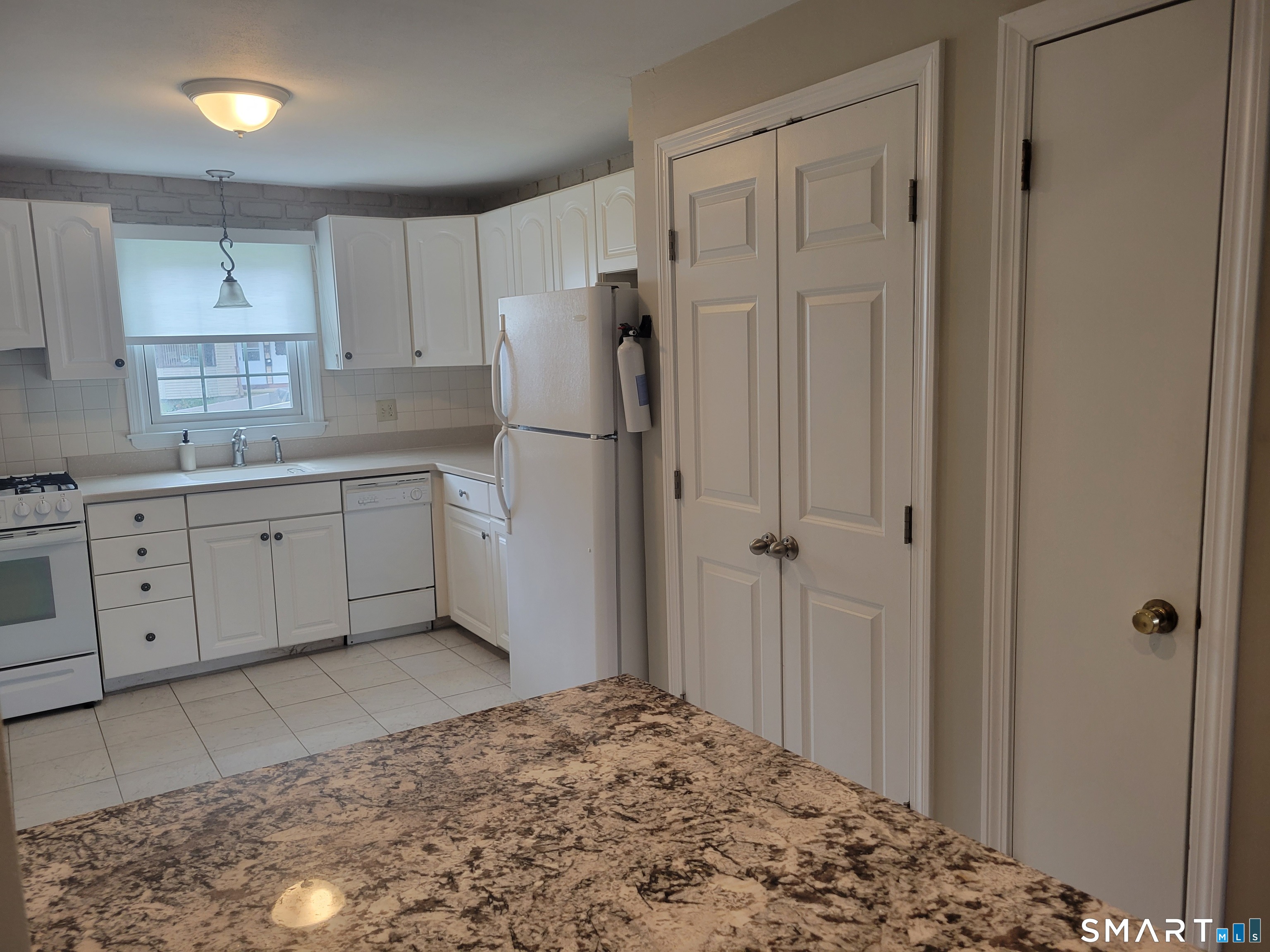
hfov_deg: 67.3
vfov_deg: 53.1
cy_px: 476
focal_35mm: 26
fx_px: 954
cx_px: 635
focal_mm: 5.4
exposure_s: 1/119
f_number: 1.8
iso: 100
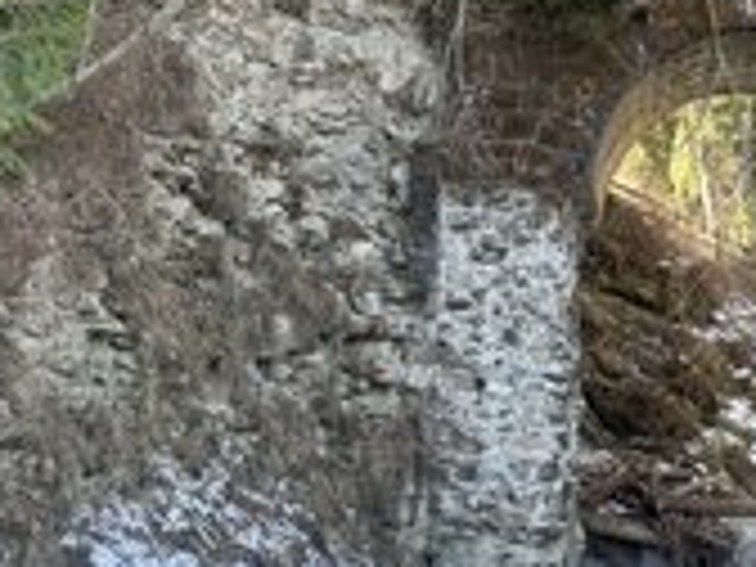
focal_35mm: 62
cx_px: 644
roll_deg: +0.6
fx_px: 1354
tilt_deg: +6.0
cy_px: 320
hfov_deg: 30.2
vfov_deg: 23.6
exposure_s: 1/121
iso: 50
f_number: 1.5
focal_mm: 5.7
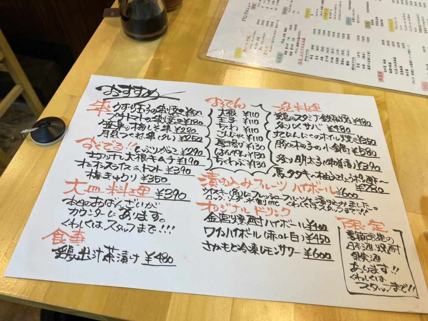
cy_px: 160
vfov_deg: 53.1
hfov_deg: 67.3
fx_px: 321
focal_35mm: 26
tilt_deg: -55.8
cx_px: 214
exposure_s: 1/50
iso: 100
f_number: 1.8
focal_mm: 4.25
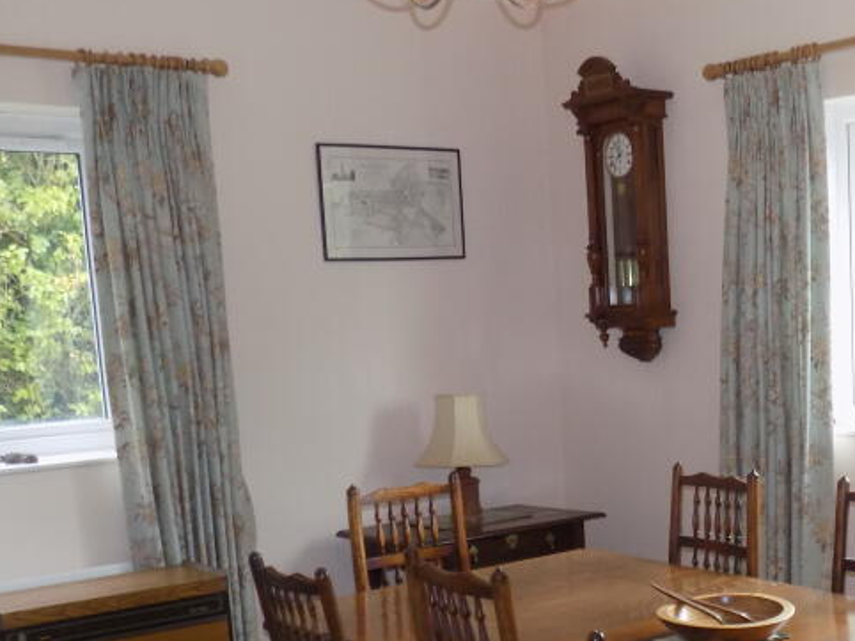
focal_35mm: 51
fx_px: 1259
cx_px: 694
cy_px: 572
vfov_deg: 27.5
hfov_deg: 36.2
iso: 220
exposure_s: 1/30
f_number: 3.1
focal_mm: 4.3
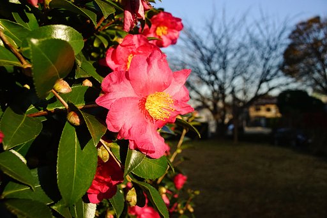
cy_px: 109
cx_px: 164
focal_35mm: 34
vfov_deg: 38.9
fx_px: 309
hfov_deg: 55.8
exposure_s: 1/3200
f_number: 9
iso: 4000
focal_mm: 34
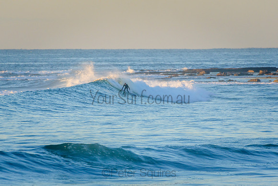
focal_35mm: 775
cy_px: 93
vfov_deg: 1.8
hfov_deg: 2.7
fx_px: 5986
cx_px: 139
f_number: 5.6
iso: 640
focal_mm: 500
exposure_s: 1/1250
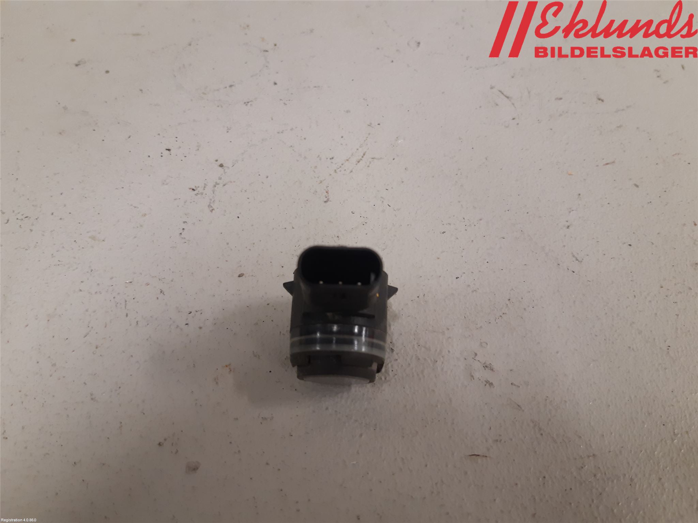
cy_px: 262
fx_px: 524
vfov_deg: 53.1
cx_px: 349
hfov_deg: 67.3
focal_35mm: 26
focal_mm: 3.93
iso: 160
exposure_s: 1/50
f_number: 1.7
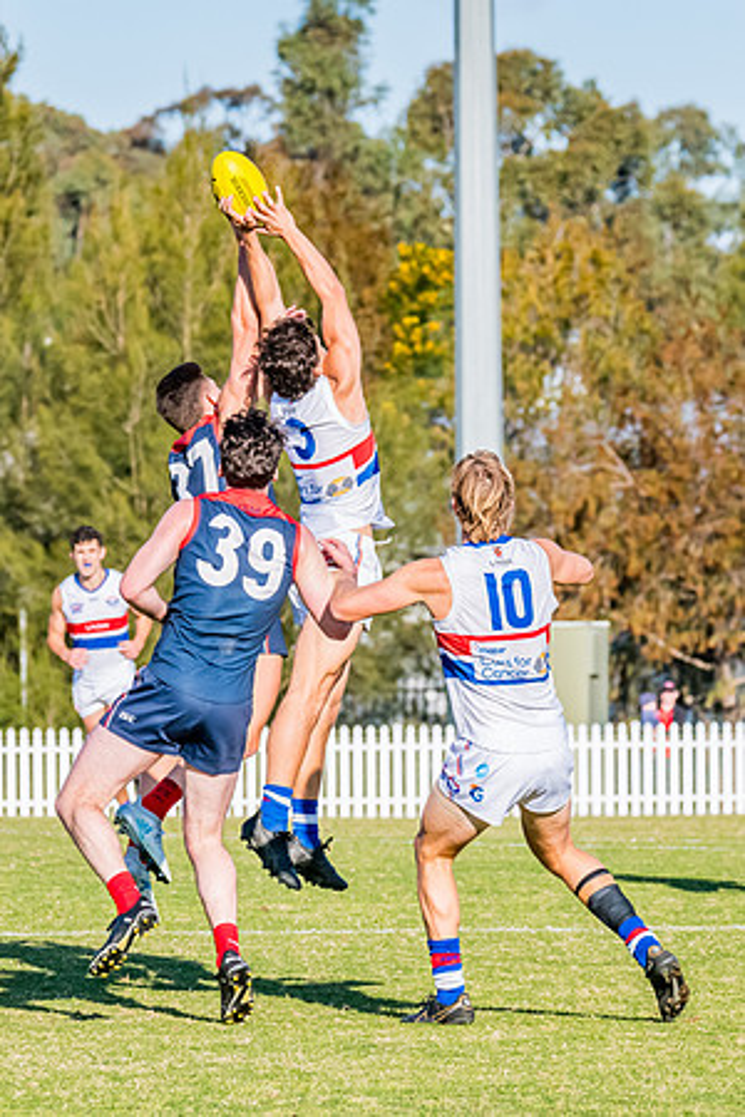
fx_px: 13764
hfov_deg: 3.1
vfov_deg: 4.6
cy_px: 462
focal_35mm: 443
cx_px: 178
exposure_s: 1/1600
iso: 800
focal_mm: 250
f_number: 10
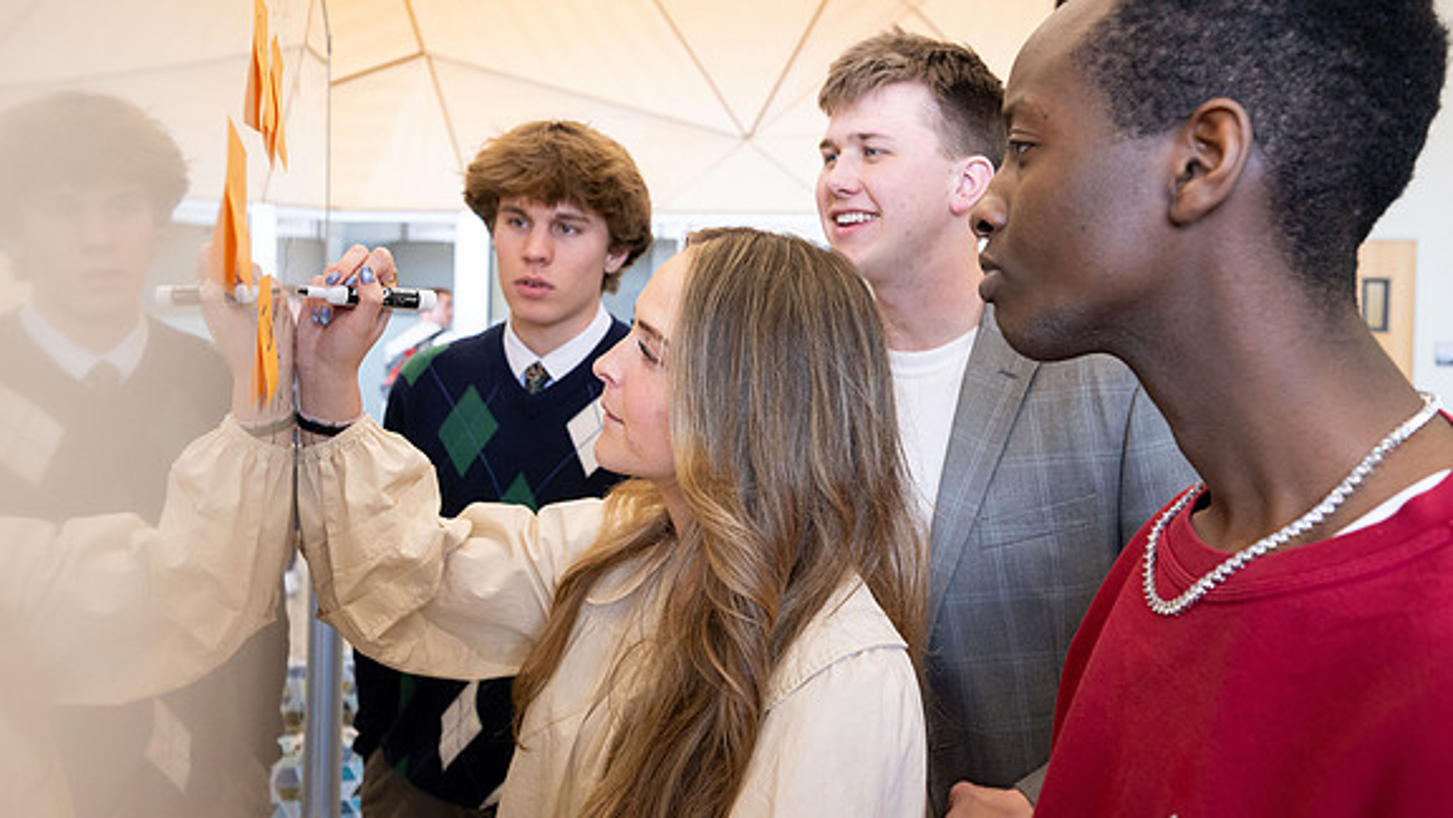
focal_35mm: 28
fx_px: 1079
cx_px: 726
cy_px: 319
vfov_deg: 41.3
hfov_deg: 67.9
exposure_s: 1/200
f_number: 4
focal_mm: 23.5
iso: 1000
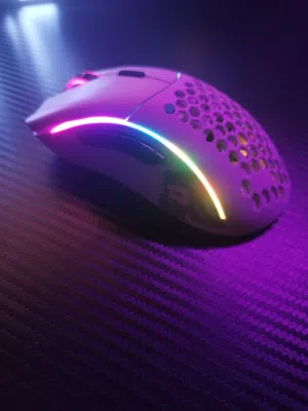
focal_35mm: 24
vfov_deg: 71.6
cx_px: 154
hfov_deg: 56.8
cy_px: 206
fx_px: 285
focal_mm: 5.89
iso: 500
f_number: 1.89
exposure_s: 1/20
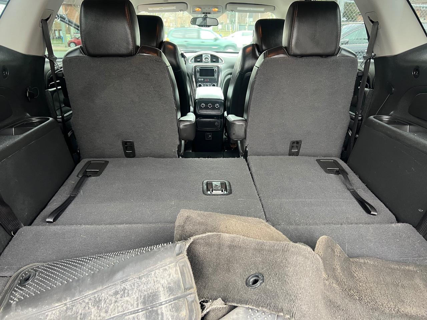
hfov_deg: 67.3
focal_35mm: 26
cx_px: 214
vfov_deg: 53.1
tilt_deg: -21.3
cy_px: 160
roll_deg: +0.1
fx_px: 321
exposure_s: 1/60
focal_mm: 5.7
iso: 160
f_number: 1.5
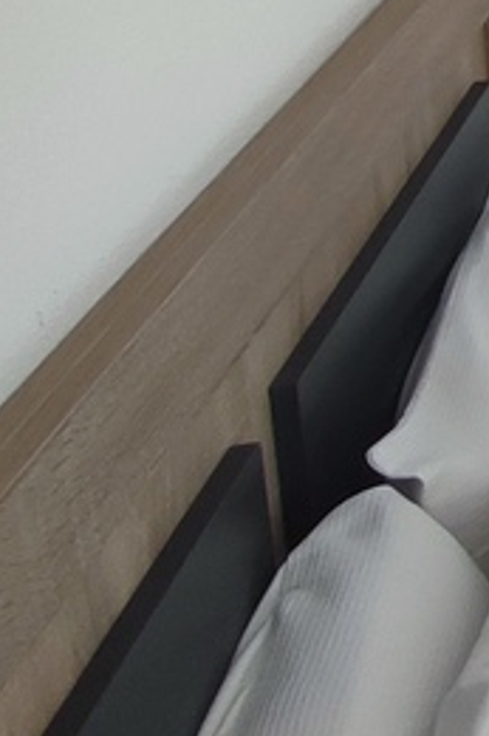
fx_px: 1673
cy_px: -204
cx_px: 1408
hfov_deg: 11.3
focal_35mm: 82
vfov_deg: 22.4
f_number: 2.2
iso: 104
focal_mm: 1.65
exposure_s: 1/100
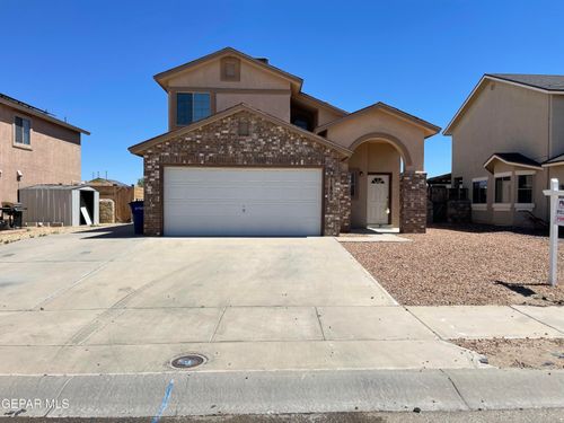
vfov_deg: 54.9
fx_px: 407
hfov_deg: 69.4
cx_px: 282
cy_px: 212
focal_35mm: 25
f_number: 1.6
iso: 32
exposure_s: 1/5618
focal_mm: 5.1
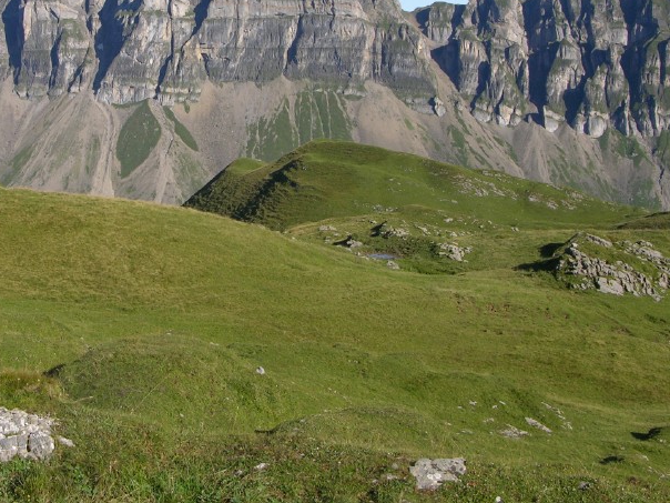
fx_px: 1510
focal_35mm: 78
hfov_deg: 24.8
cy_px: 130
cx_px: 174
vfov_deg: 18.8
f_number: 5.9
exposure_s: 1/220
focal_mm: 11.6
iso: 50
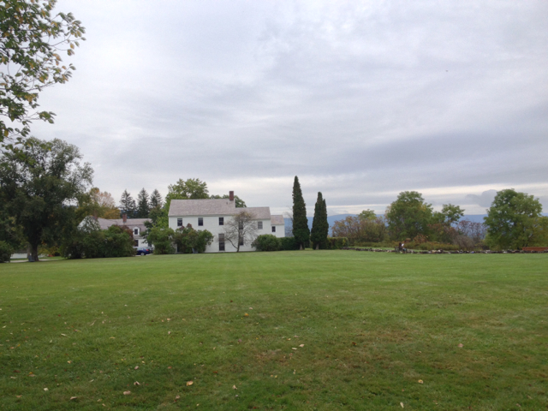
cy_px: 206
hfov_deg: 52.6
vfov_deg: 40.7
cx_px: 274
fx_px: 554
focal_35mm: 35
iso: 50
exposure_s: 1/383
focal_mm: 4.28
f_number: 2.4
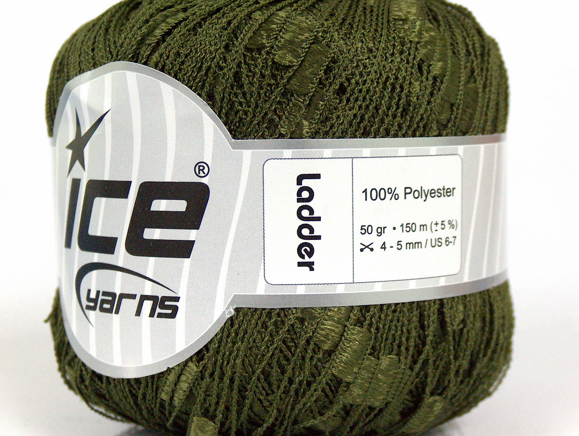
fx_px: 1407
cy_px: 218
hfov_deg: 23.3
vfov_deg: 17.6
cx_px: 290
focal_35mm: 84
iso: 200
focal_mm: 17.25
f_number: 2.9
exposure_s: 1/22.2
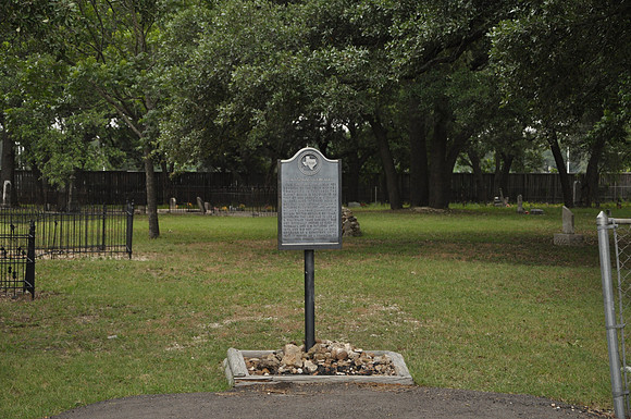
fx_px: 1313
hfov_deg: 27.0
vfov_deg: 18.1
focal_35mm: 75
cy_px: 210
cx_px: 316
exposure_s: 1/125
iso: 400
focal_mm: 50
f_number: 5.6
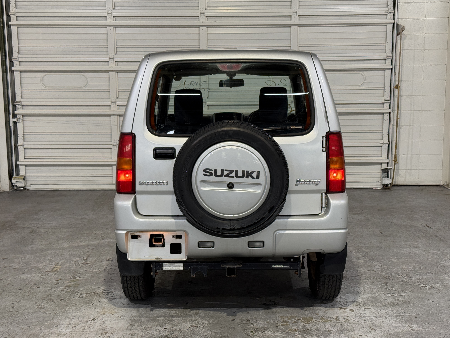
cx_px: 229
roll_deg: +0.2
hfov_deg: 38.9
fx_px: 637
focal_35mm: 49
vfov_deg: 29.7
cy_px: 169
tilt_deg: -8.2
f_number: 1.78
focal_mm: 6.76
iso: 64
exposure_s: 1/60
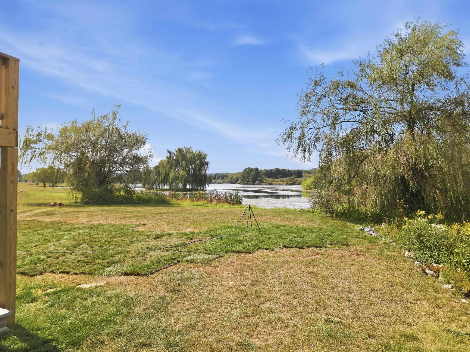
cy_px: 176
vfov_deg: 56.8
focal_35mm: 24
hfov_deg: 71.6
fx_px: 326
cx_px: 235
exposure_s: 1/100
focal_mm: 8.7
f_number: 1.8
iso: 100
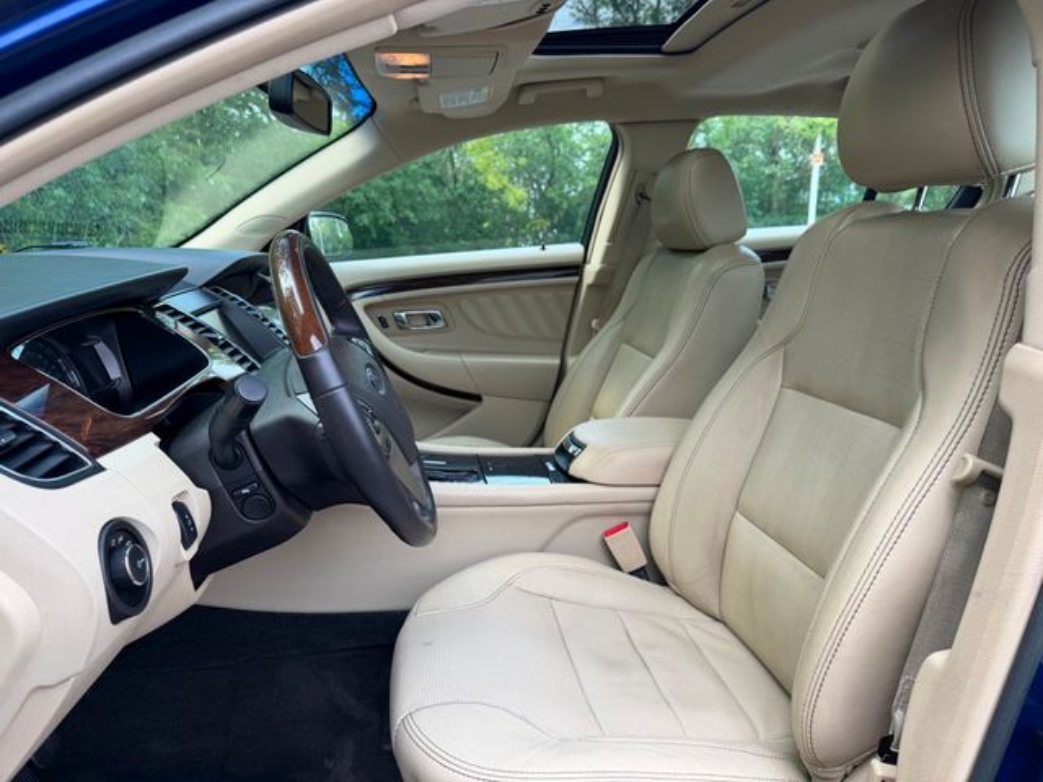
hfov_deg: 71.6
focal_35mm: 24
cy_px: 391
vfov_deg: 56.8
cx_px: 522
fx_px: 723
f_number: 1.78
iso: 80
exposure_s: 1/385
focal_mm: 6.76
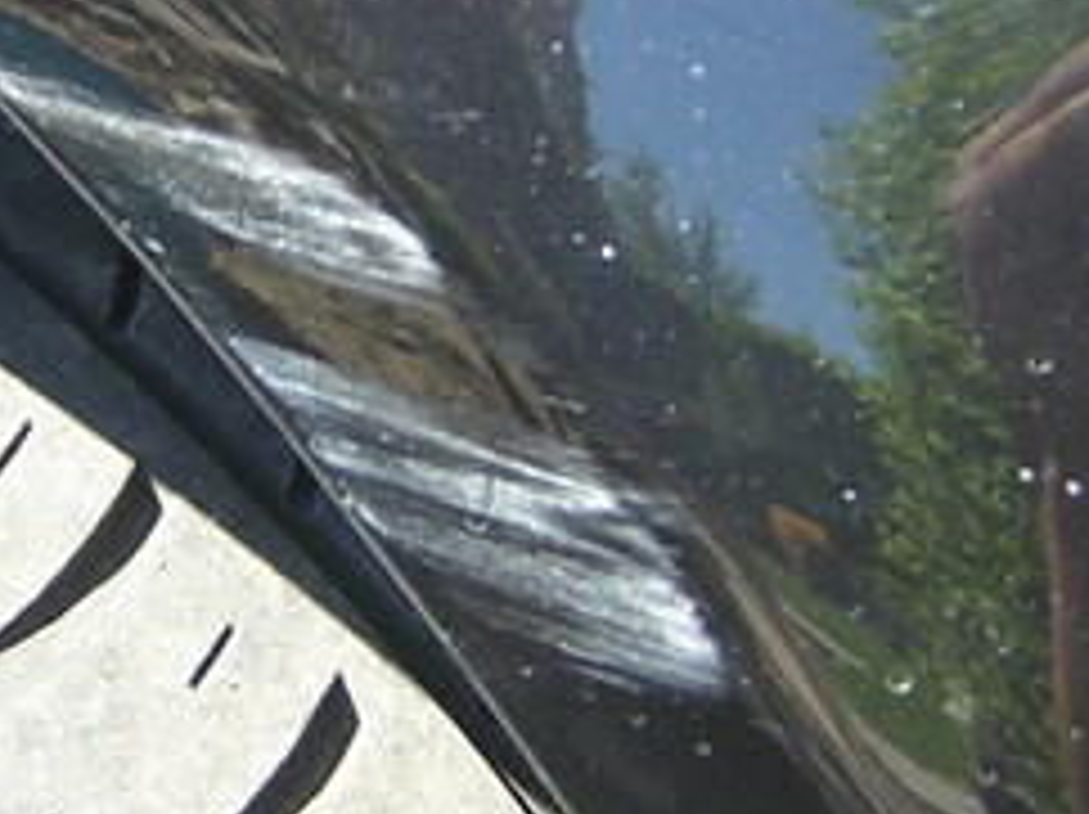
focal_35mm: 106
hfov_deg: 18.5
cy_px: 288
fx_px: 3331
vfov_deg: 13.9
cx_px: 351
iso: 100
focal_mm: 5.2
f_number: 2.7
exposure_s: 1/138
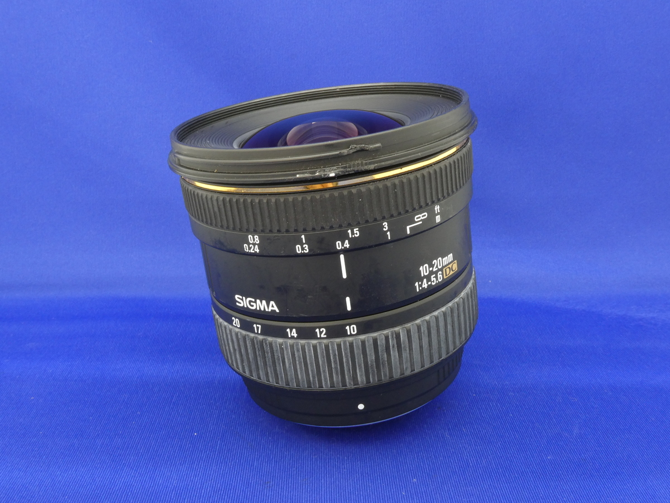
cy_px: 252
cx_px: 335
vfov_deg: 38.7
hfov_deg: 50.1
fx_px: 716
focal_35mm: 37
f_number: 8
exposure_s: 1
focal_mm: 6.7
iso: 200
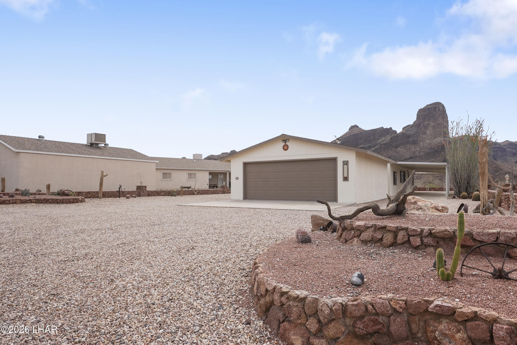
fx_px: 302
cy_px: 172
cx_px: 258
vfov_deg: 59.5
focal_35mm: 21
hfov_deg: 81.2
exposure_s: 1/250
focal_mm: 14
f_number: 9
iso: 250
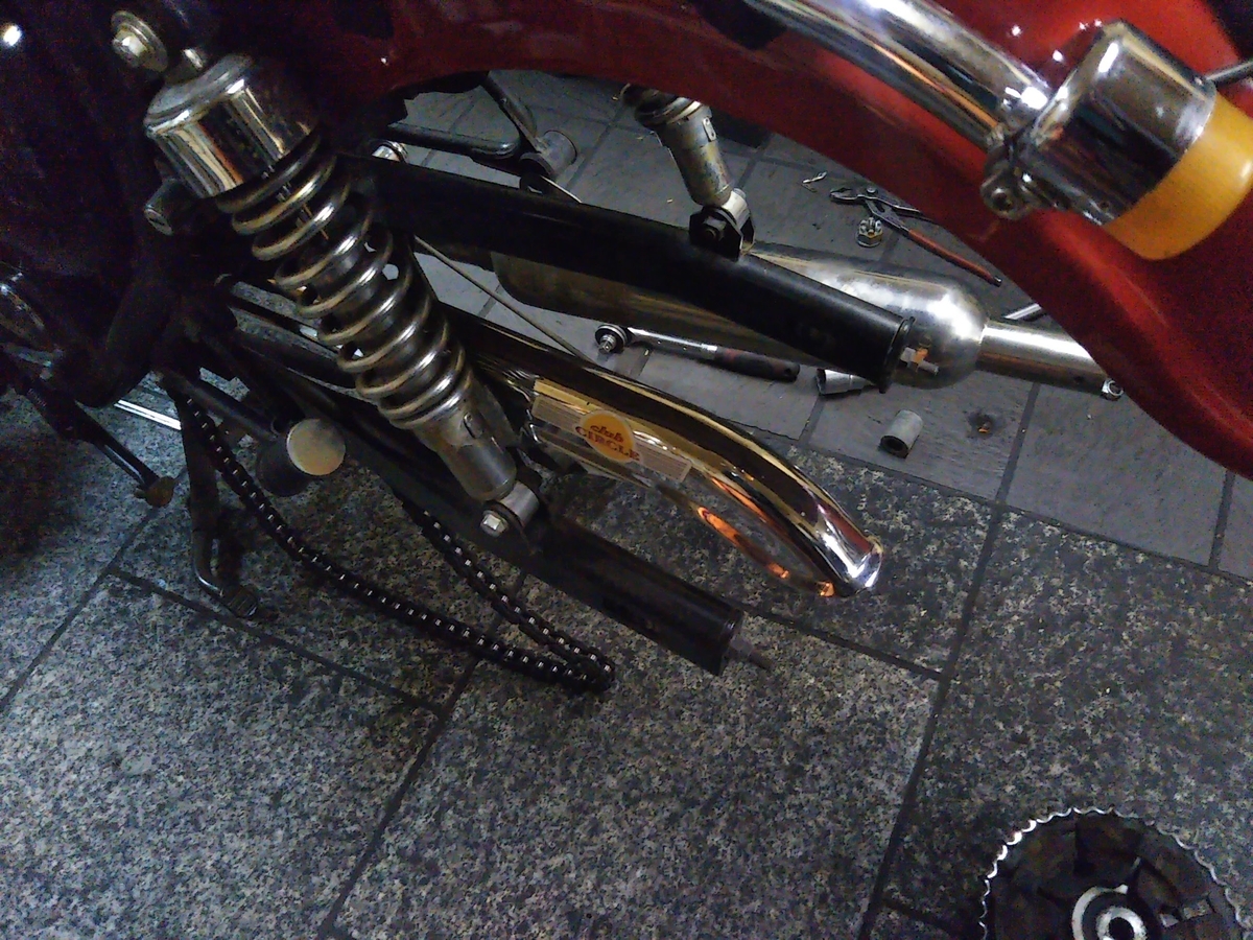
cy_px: 470
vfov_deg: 46.8
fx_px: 1086
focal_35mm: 30
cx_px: 626
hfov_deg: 60.0
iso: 836
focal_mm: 4
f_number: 2.2
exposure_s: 1/23
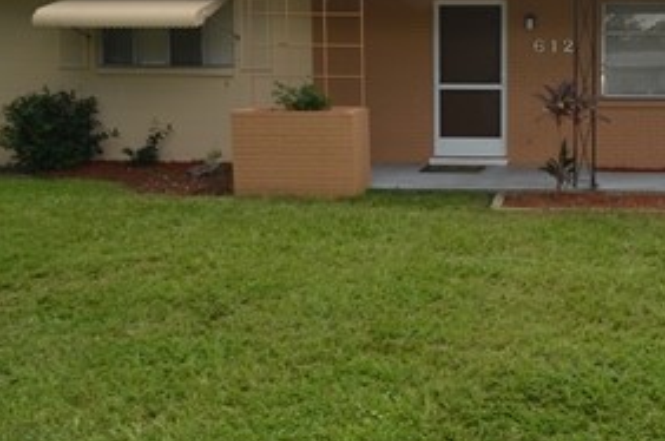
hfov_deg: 51.2
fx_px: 627
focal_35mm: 34
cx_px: 561
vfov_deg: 37.7
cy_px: 104
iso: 100
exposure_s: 1/200
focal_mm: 10
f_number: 8
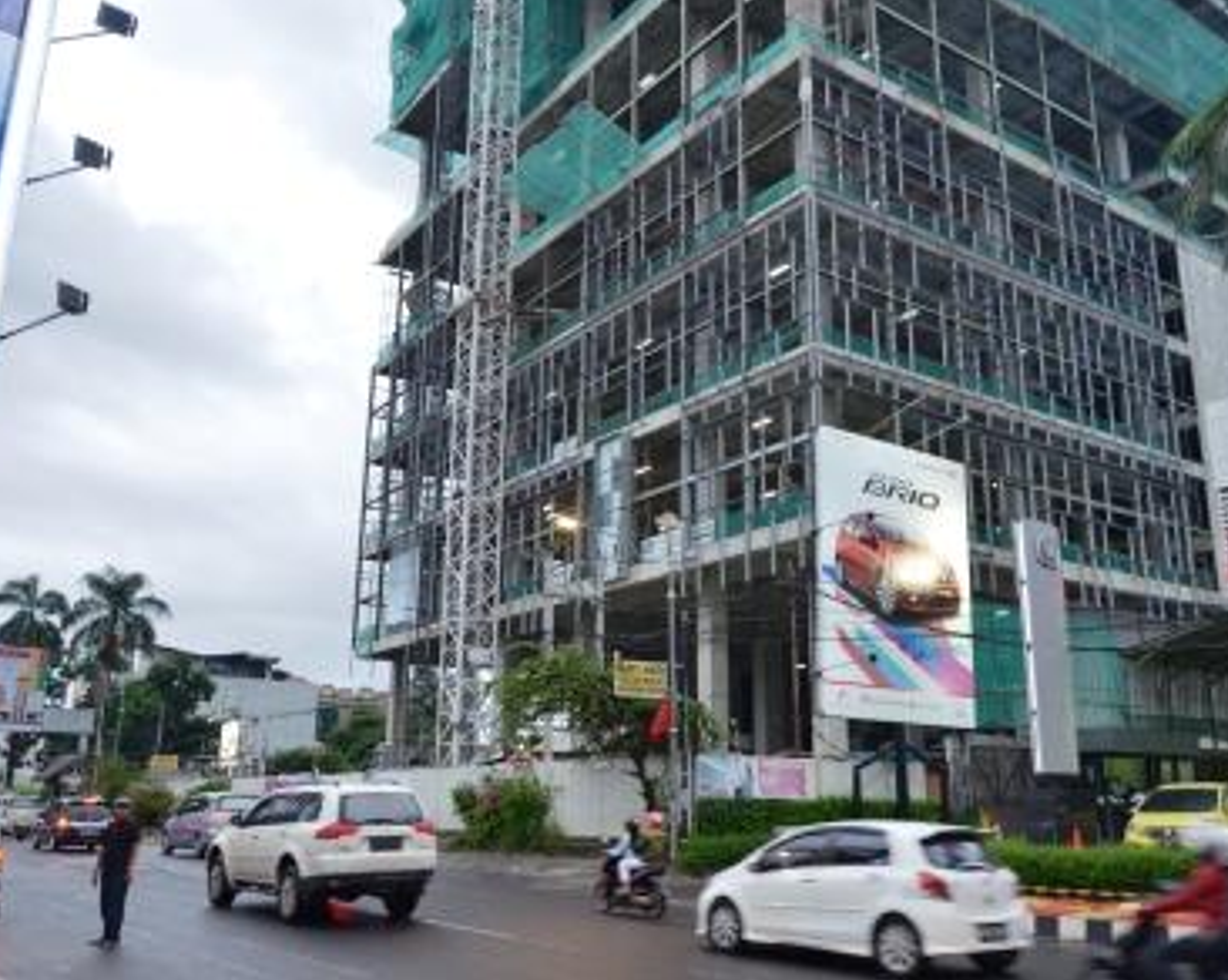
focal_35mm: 31
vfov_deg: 47.0
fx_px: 1125
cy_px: 488
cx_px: 661
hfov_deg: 57.2
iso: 800
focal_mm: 18
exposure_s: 1/60
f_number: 5
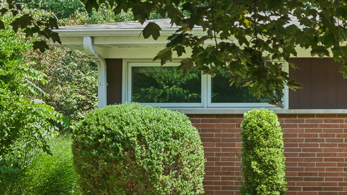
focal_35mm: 116
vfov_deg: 10.4
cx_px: 526
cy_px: 35
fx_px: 1067
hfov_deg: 16.7
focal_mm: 35
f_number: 8
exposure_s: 1/400
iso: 400
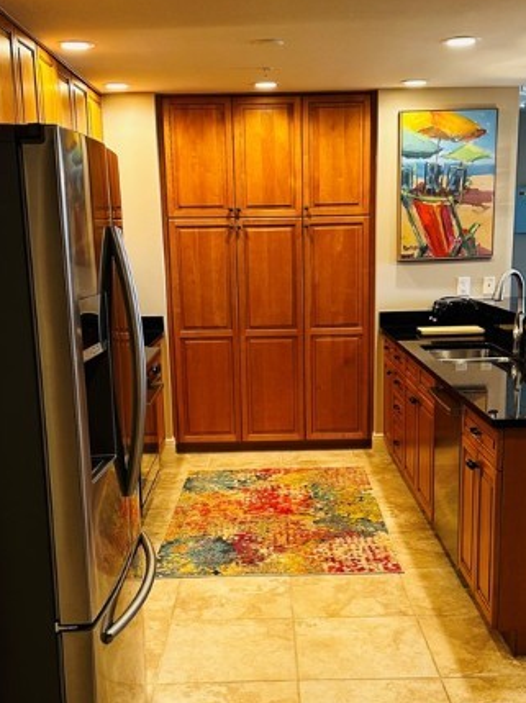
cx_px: 282
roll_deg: +0.6
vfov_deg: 43.6
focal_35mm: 43
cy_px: 431
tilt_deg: -13.7
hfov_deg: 33.5
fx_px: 872
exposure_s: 1/60
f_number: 1.78
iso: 125
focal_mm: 6.86
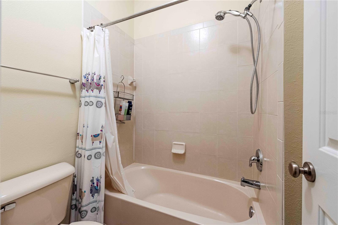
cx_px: 169
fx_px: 131
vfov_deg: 81.2
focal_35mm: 14
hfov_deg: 104.3
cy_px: 112
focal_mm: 14
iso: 800
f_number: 8
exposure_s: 1/6
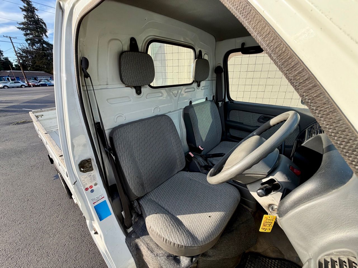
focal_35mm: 14
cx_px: 179
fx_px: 145
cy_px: 134
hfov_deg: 102.1
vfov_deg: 85.7
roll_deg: +1.2
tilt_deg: -21.6
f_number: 2.2
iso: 64
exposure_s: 1/502
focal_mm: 2.22
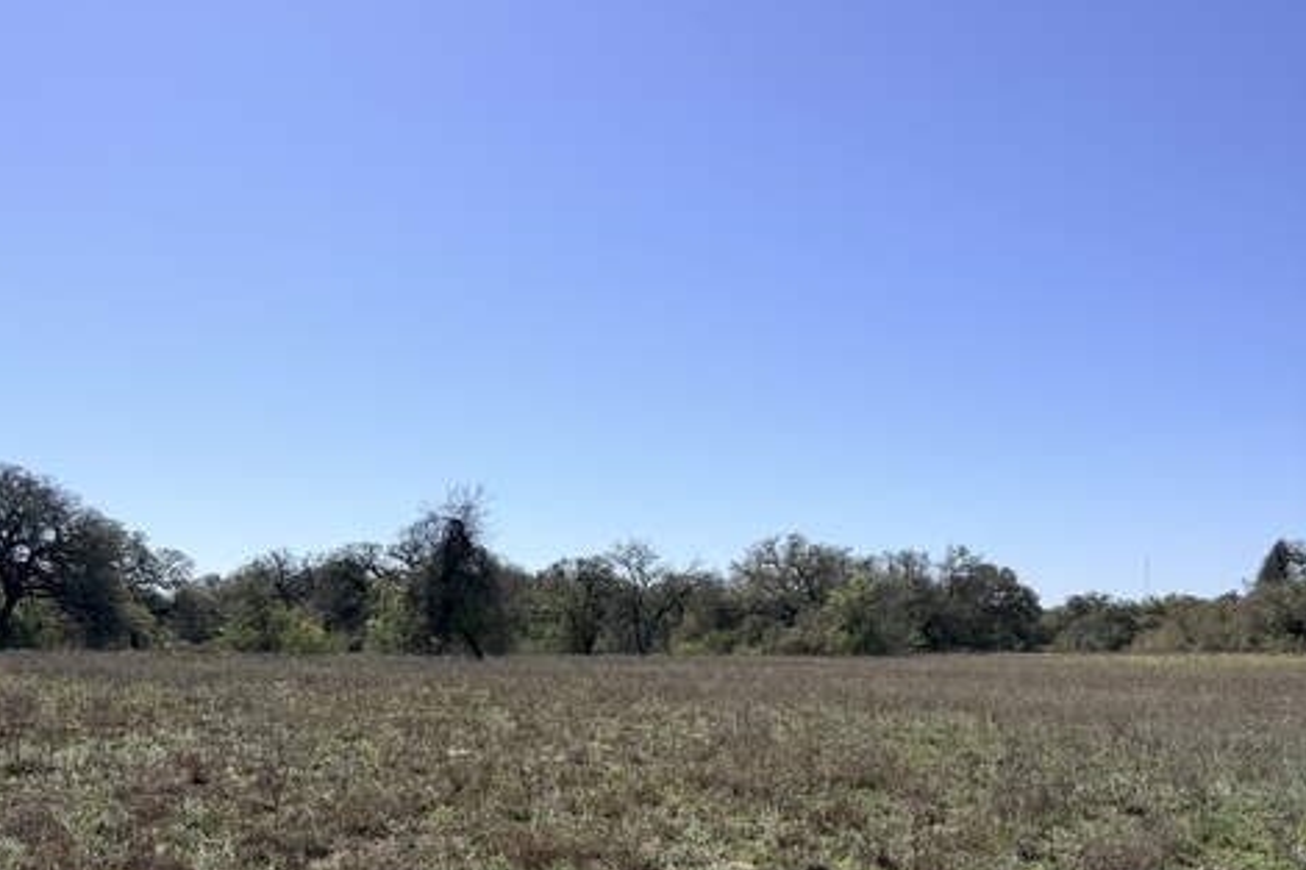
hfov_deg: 55.8
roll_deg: -0.7
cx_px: 642
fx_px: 1233
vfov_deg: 37.2
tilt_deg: -4.0
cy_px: 723
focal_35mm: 34
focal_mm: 6.76
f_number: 1.78
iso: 80
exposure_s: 1/8130
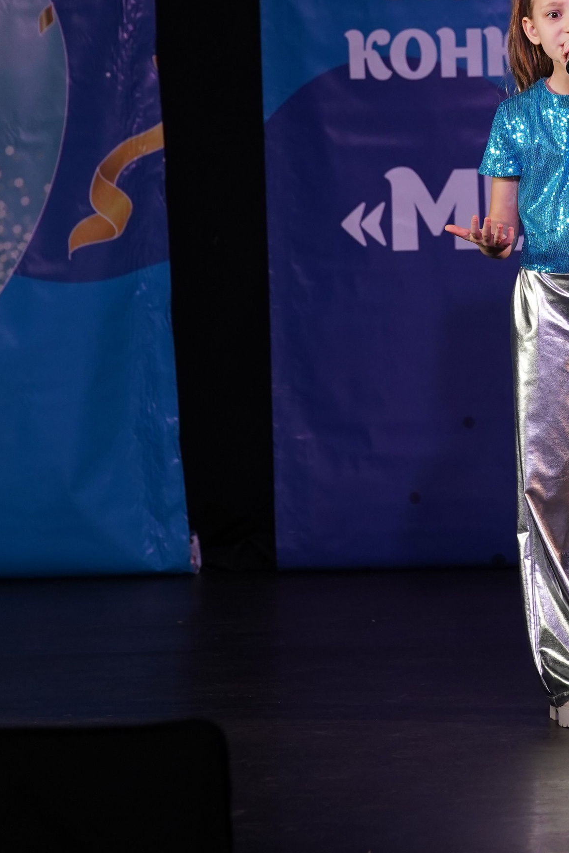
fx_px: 7918
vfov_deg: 6.2
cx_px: 552
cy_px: 153
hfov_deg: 4.1
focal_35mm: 334
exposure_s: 1/400
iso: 1600
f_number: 4
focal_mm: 150
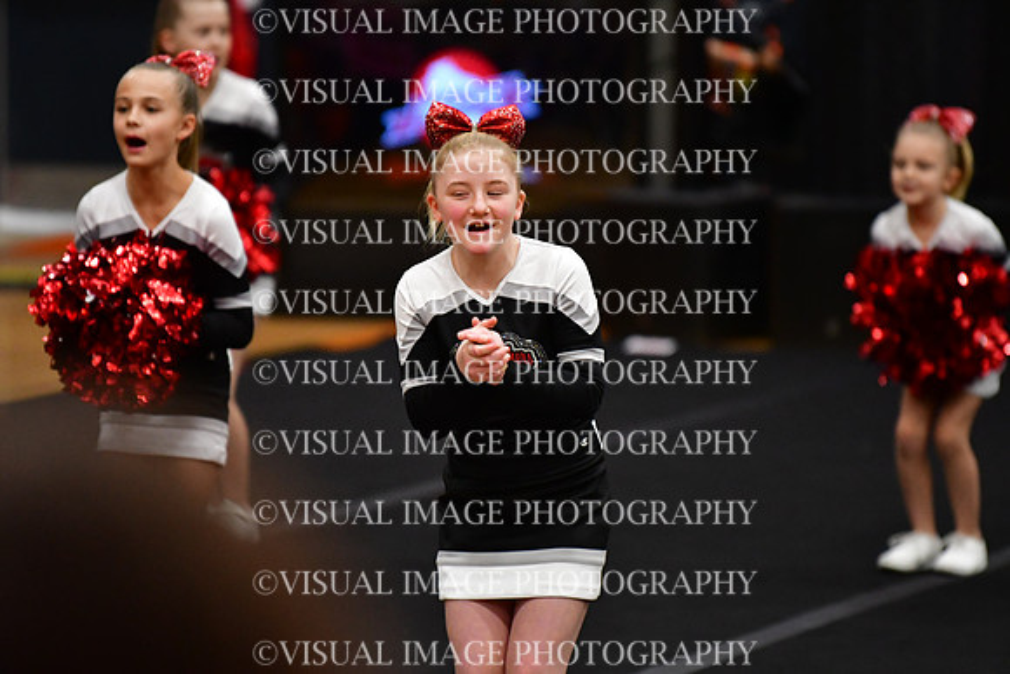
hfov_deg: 6.9
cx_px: 505
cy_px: 337
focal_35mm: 300
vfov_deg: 4.6
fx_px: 8418
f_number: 2.8
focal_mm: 200
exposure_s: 1/800
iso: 4000
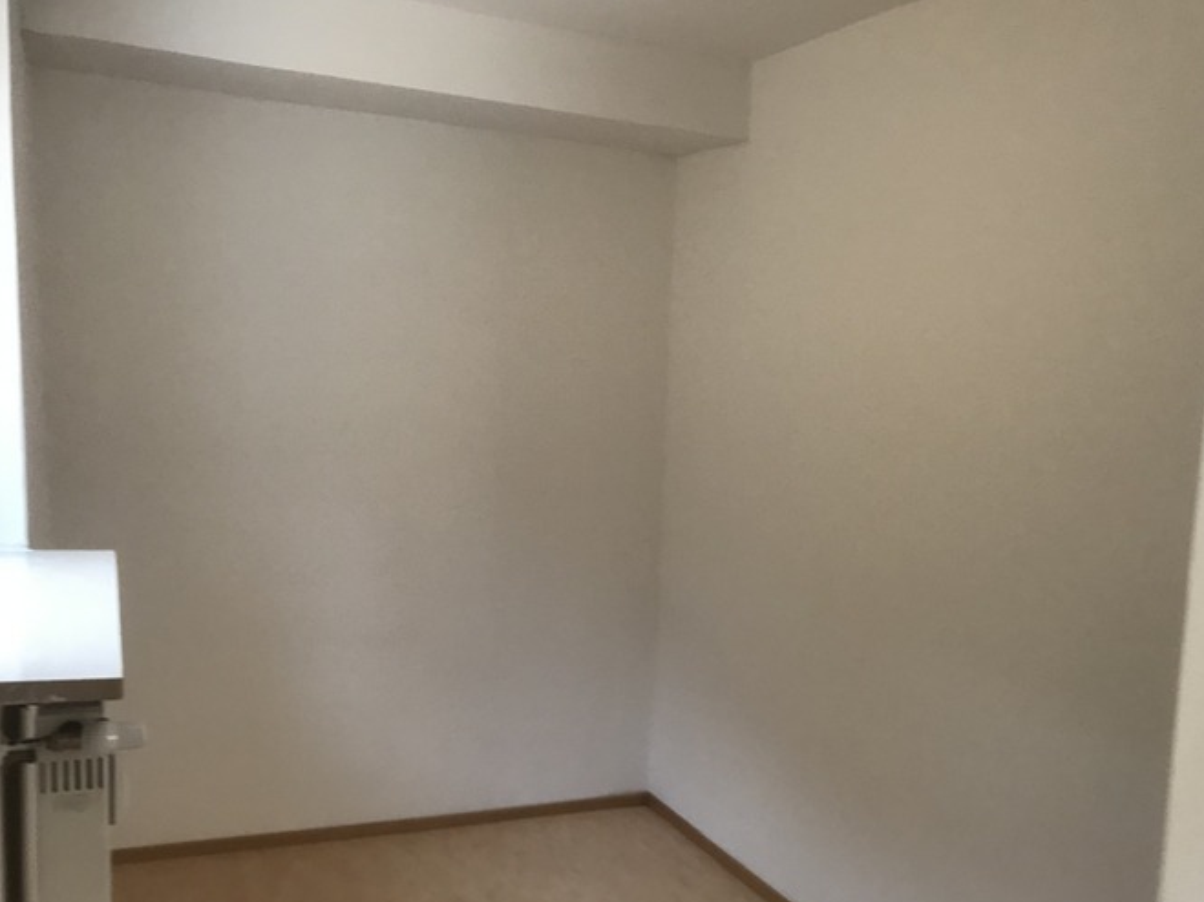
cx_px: 683
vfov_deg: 41.6
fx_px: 1182
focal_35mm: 34
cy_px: 542
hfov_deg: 53.8
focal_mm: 3.99
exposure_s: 1/33
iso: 32
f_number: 1.8
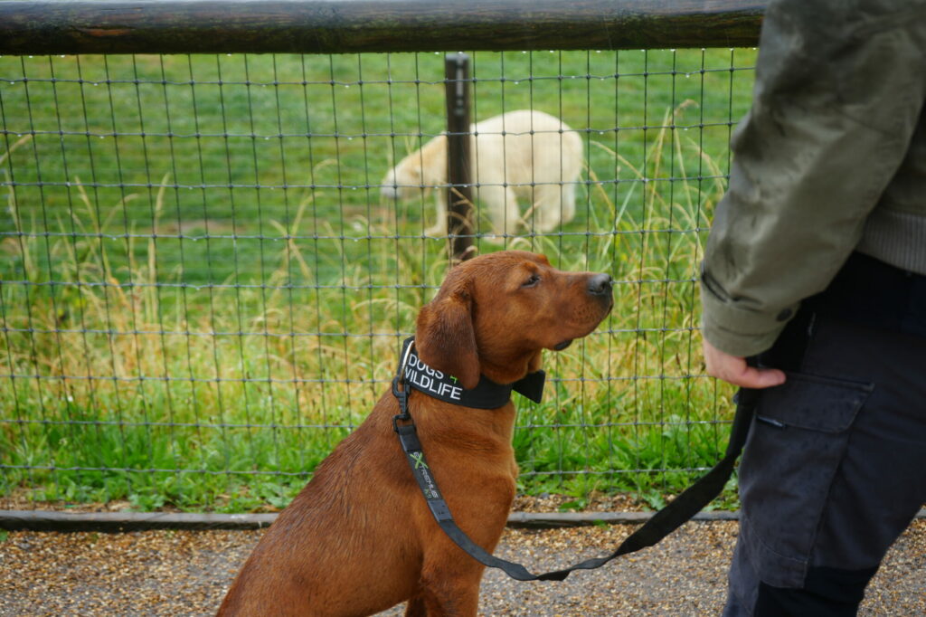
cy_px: 308
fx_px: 1440
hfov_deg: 35.7
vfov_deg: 24.2
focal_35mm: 56
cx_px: 463
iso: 100
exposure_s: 1/100
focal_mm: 56
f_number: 5.6
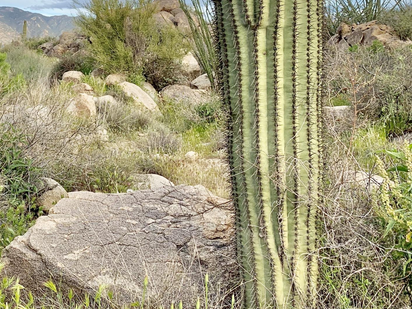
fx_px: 655
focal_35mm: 55
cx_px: 65
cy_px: 4
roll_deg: -1.6
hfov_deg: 33.6
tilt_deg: +6.8
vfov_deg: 25.3
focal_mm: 4.25
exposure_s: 1/570
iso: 25
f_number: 1.8
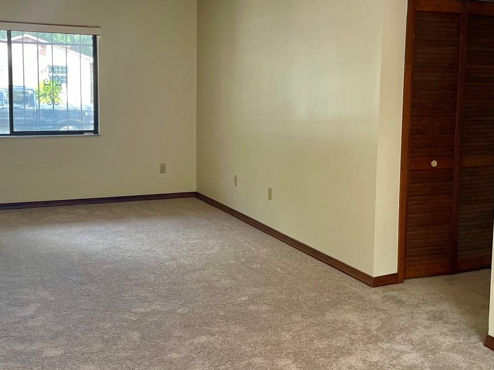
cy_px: 149
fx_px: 614
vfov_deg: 33.5
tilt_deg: -6.6
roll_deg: -1.0
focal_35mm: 43
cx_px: 267
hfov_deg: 43.8
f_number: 1.6
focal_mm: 5.1
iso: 125
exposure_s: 1/120
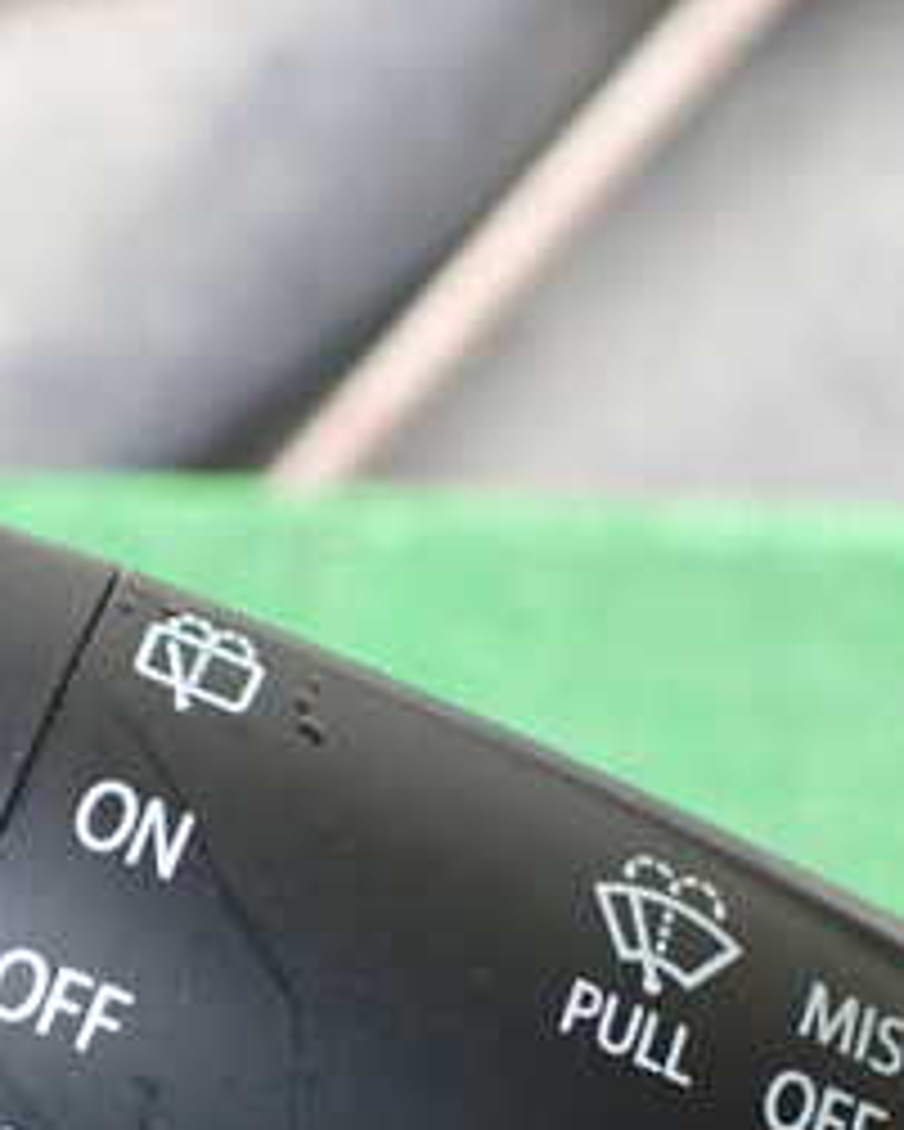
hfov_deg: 21.8
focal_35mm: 70
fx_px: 2340
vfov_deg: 26.3
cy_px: 1008
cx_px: 373
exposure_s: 1/60
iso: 800
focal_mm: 5.4
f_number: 2.3
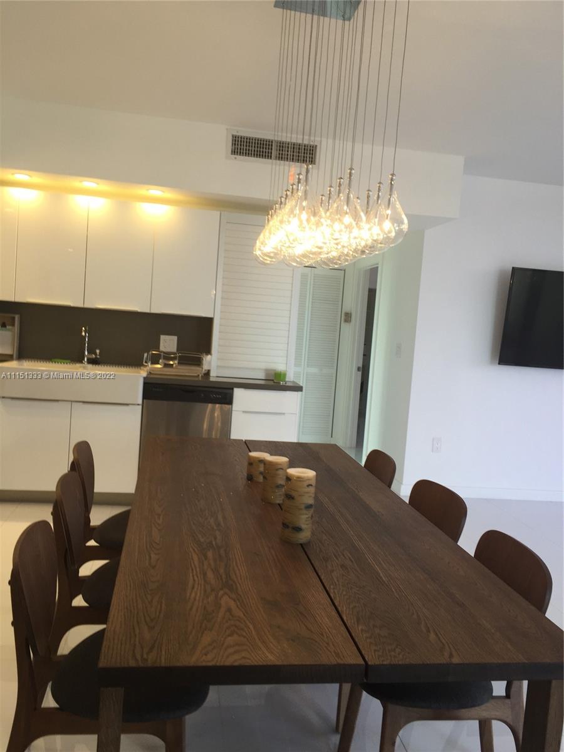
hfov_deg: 48.2
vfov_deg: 61.7
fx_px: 630
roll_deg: -4.2
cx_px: 282
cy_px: 376
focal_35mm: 29
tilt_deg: -2.3
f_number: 2.2
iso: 32
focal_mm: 4.15
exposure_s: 1/50
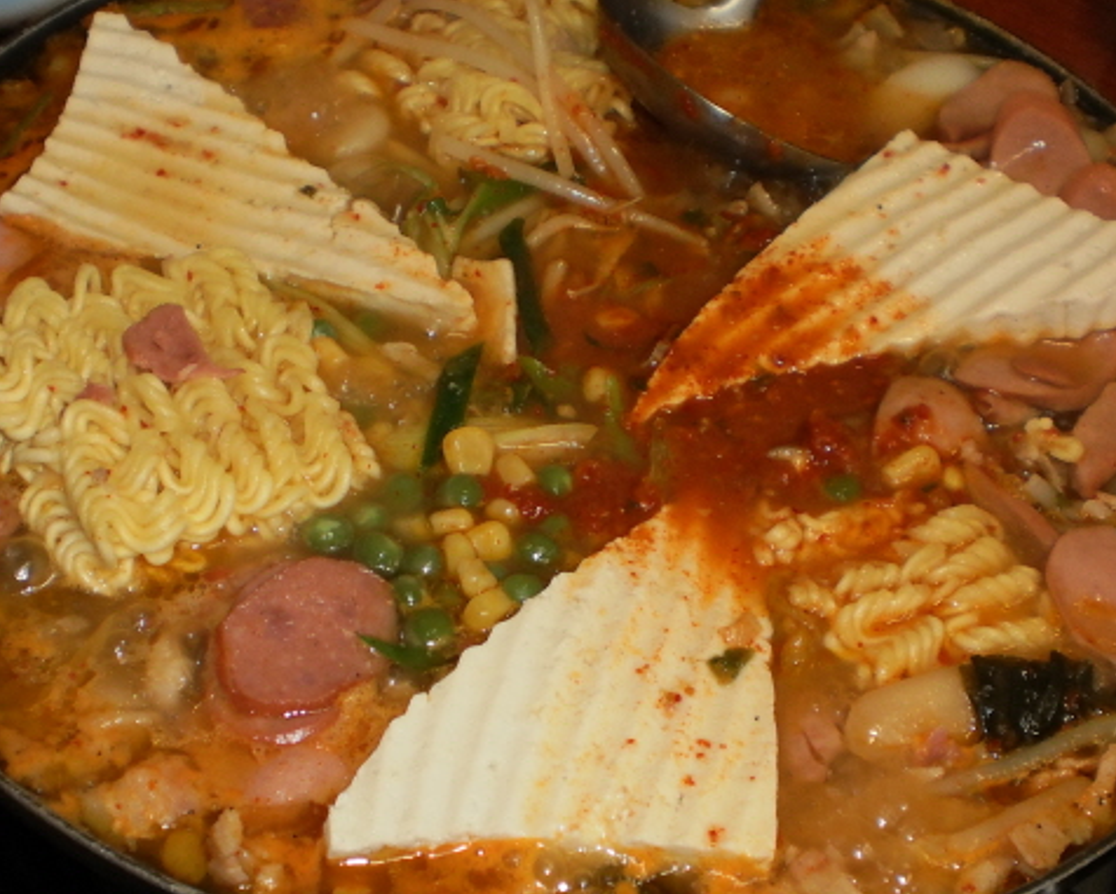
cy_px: 432
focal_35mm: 59
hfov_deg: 31.9
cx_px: 488
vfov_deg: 25.8
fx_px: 1949
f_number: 3.1
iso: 100
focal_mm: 6.3
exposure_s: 1/30
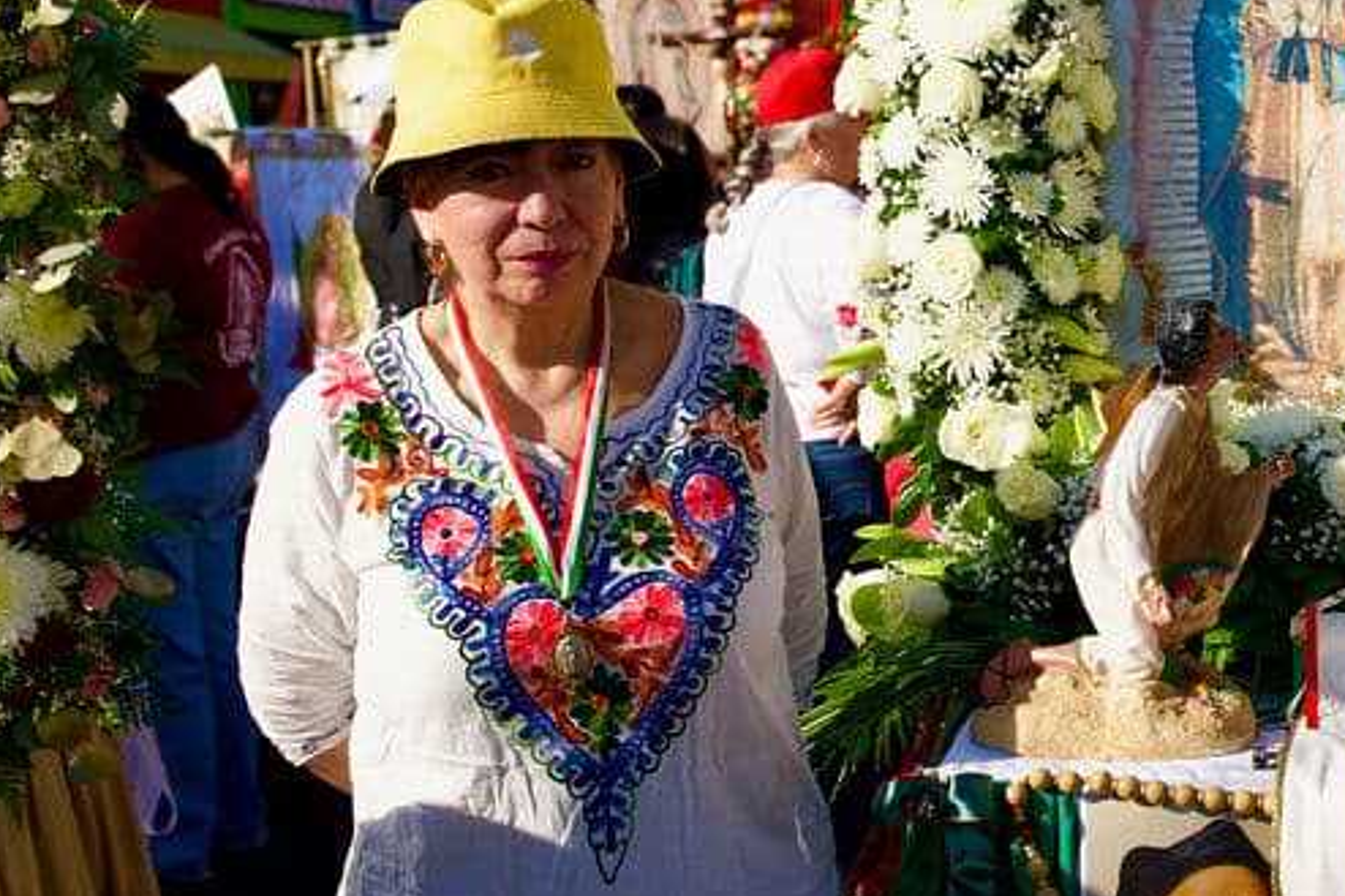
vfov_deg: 23.2
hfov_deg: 32.8
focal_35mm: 58
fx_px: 2166
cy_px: 272
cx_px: 1206
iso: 125
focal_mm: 28
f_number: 4.5
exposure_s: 1/200
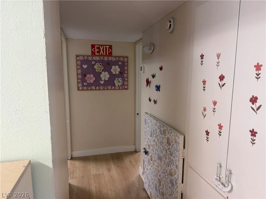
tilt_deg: -7.5
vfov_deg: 56.8
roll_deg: +0.2
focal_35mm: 24
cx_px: 133
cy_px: 100
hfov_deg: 71.6
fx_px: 184
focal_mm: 6.76
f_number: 1.78
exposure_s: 1/60
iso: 160
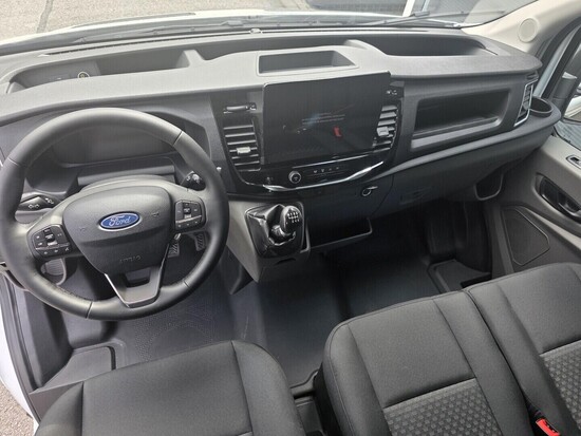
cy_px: 218
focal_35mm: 23
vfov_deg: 58.9
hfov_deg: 73.9
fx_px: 386
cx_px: 290
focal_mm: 6.3
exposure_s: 1/180
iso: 50
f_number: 1.7
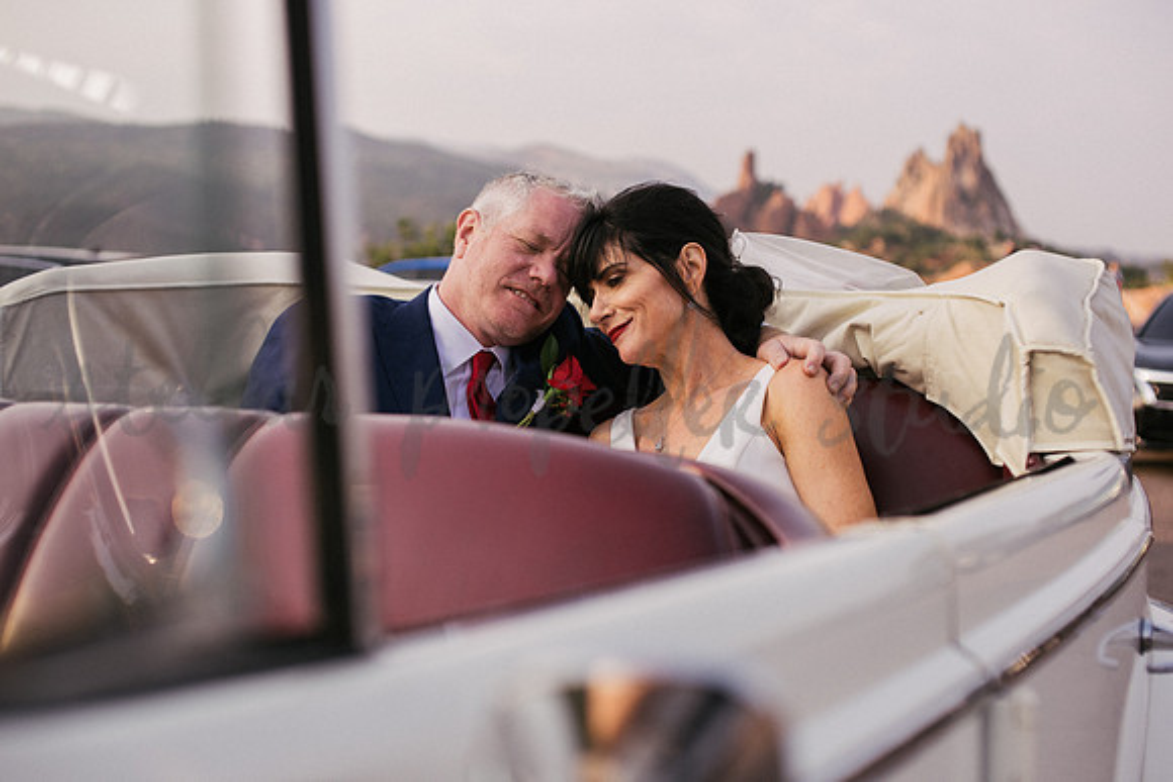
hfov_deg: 39.6
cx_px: 586
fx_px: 1629
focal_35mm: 50
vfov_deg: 27.0
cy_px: 391
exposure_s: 1/1000
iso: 125
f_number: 3.2
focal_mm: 50
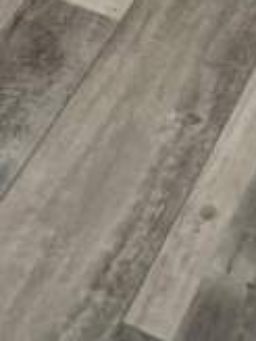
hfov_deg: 8.9
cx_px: -266
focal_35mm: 156
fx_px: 1538
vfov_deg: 10.0
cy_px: -630
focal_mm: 6.76
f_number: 1.78
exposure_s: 1/60
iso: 320
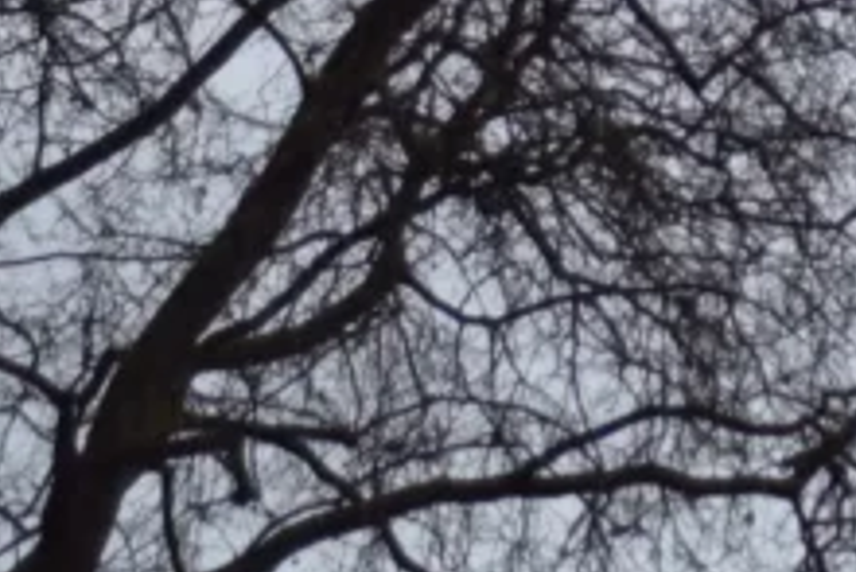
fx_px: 6234
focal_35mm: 262
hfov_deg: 7.7
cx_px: 1183
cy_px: -393
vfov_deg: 5.2
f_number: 1.8
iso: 100
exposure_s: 1/2000
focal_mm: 50
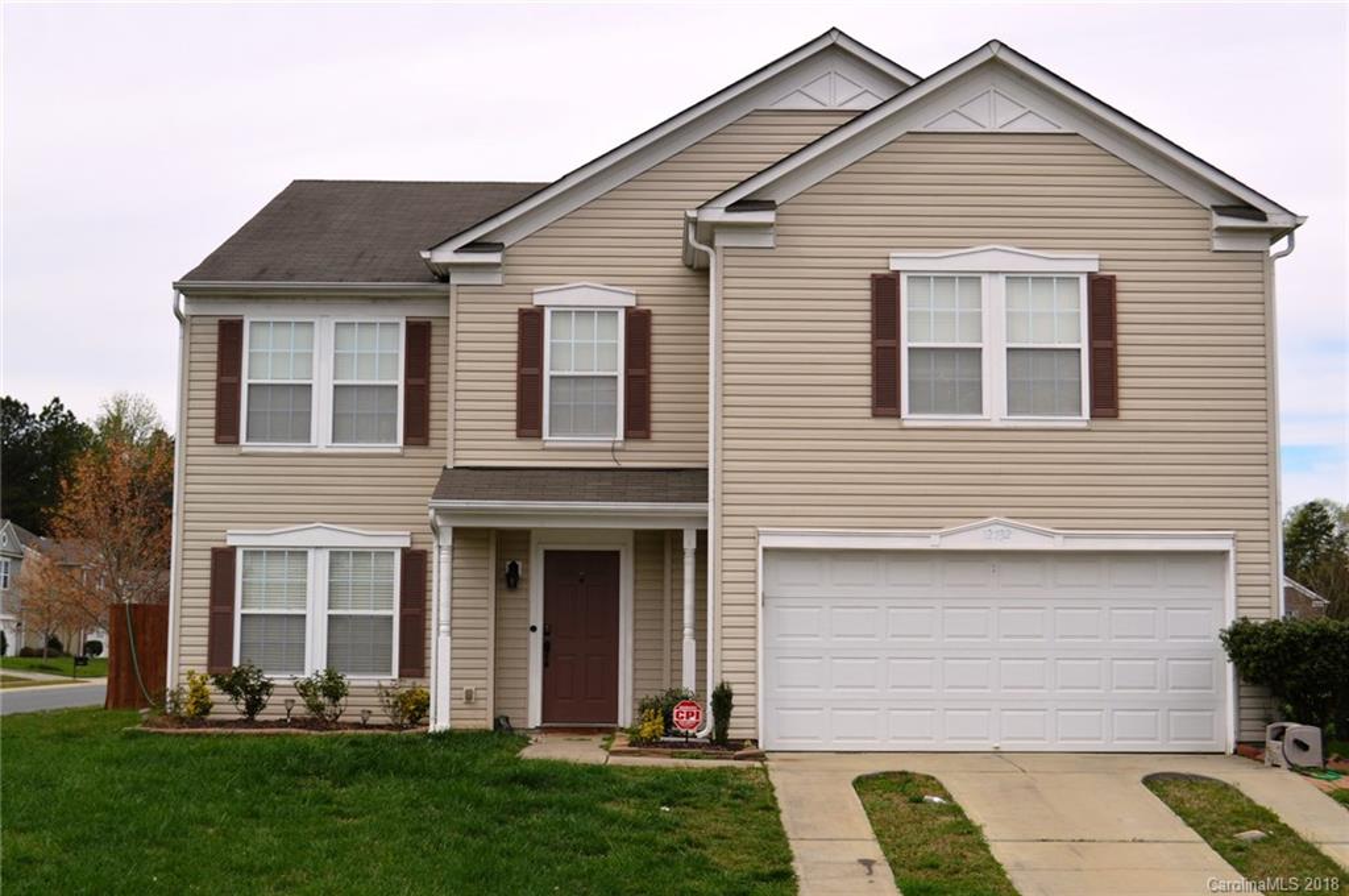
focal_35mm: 48
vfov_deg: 28.0
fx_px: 1796
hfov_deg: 41.2
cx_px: 674
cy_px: 448
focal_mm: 32
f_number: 8
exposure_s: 1/250
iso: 100
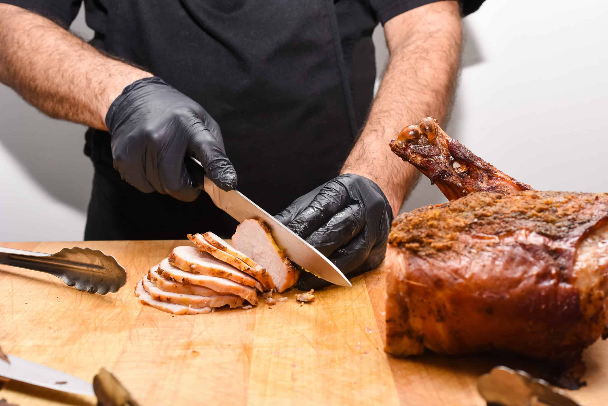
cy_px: 203
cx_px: 304
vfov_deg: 27.0
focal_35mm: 50
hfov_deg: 39.6
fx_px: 845
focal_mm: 50
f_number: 7.1
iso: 500
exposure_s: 1/200
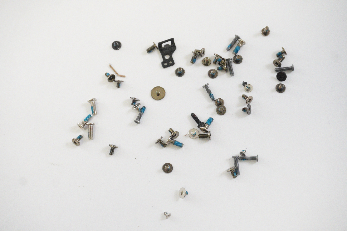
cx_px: 174
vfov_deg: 28.9
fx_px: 448
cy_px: 116
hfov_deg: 42.4
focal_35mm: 46
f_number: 6.3
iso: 4000
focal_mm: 31
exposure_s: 1/160
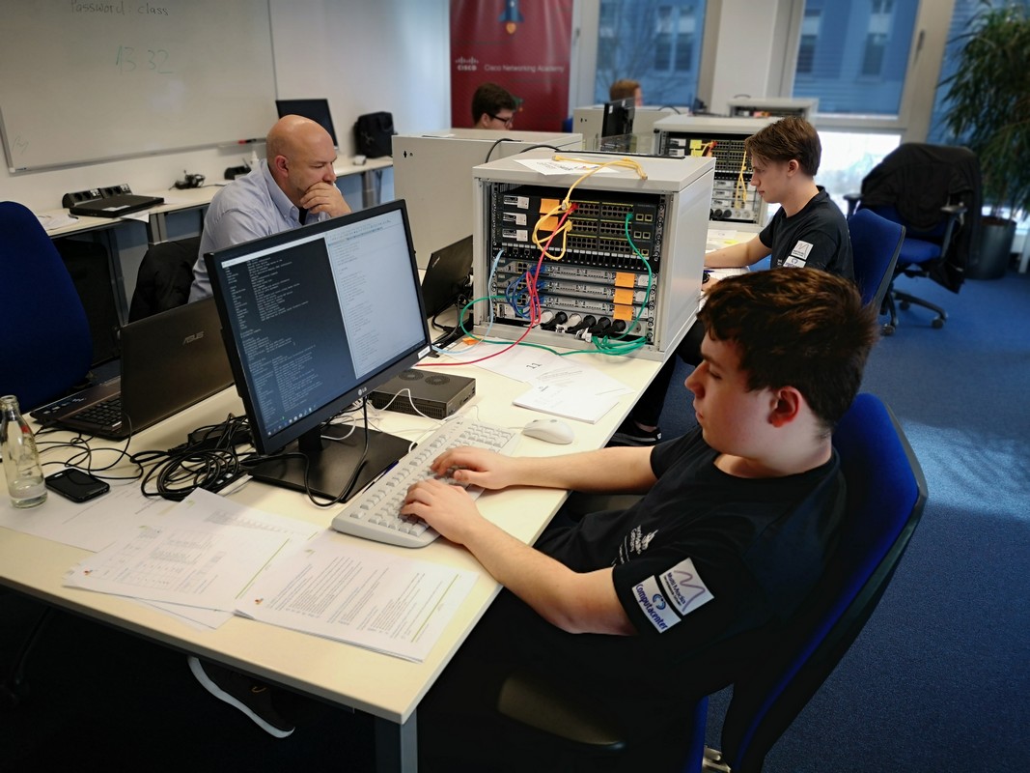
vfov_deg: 51.3
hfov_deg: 65.3
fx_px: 803
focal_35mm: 27
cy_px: 386
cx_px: 515
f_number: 1.8
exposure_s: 1/50
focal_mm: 3.95
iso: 80
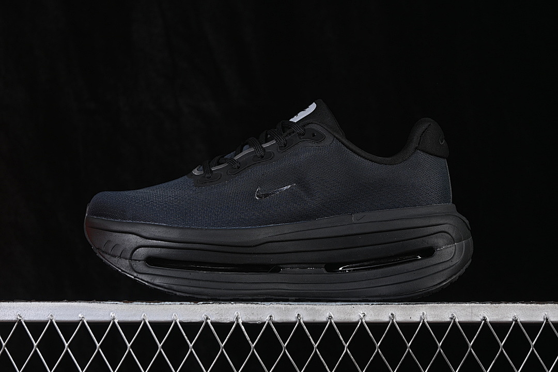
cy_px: 186
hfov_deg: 27.0
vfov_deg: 18.2
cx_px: 279
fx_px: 1162
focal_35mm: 75
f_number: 6.3
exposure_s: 1/60
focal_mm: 50
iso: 160
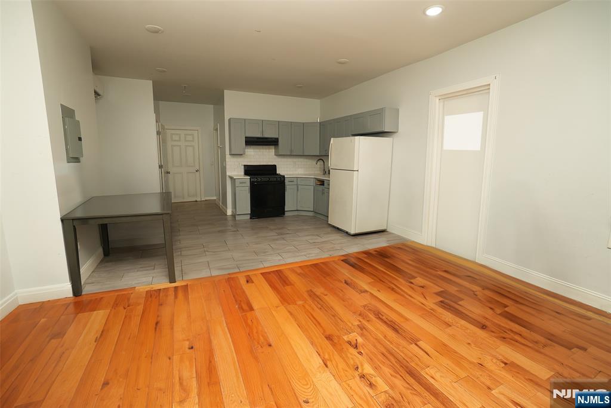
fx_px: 255
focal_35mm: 15
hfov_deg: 100.4
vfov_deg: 77.3
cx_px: 306
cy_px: 204
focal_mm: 10
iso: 200
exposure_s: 1/60
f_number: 5
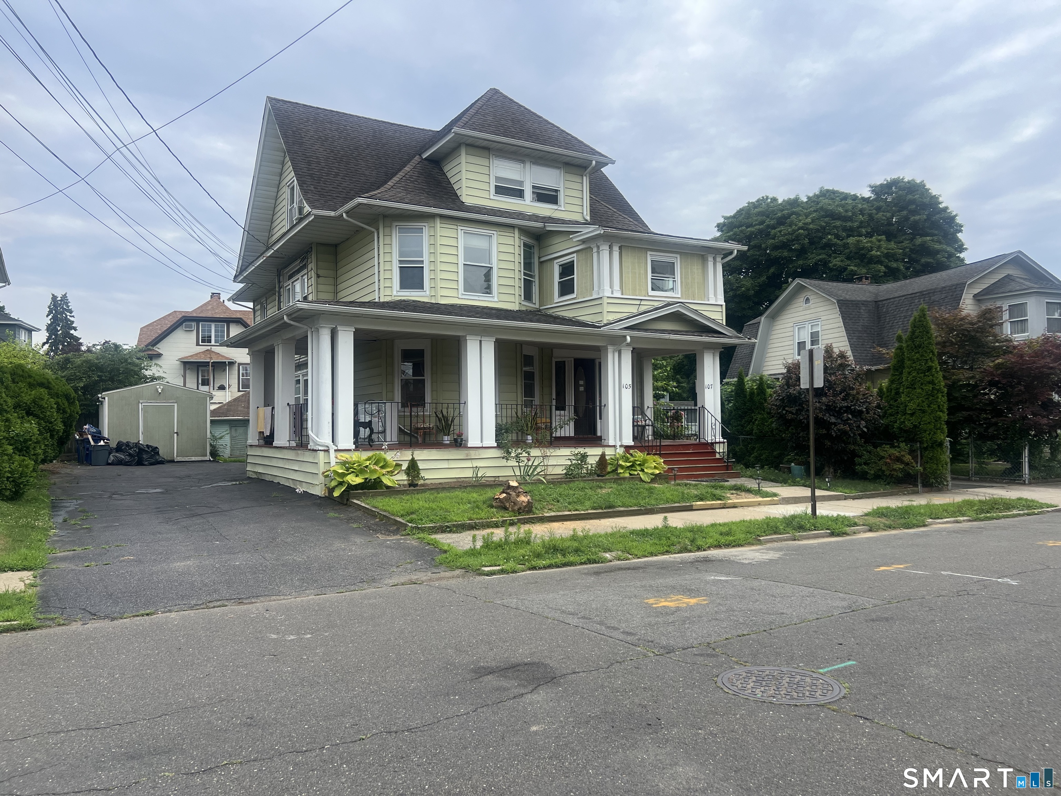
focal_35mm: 26
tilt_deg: +0.9
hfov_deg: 67.3
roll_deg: +0.5
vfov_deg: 53.1
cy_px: 398
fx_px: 797
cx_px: 530
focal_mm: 5.7
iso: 50
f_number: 1.5
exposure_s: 1/2915
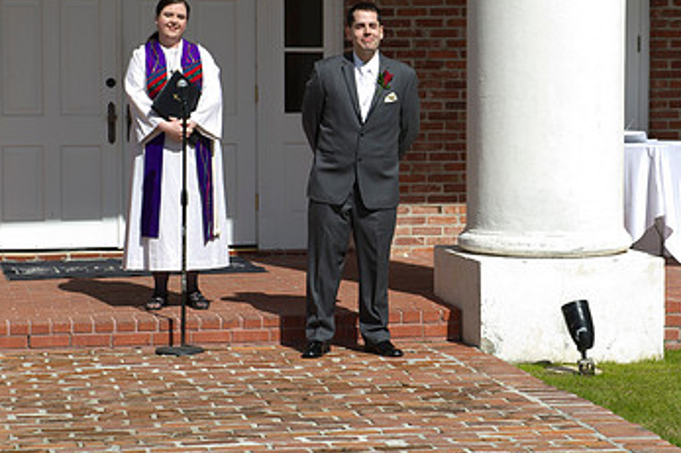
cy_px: 165
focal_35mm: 117
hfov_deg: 17.5
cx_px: 369
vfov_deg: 11.7
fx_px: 2212
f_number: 10
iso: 100
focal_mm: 70
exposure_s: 1/250
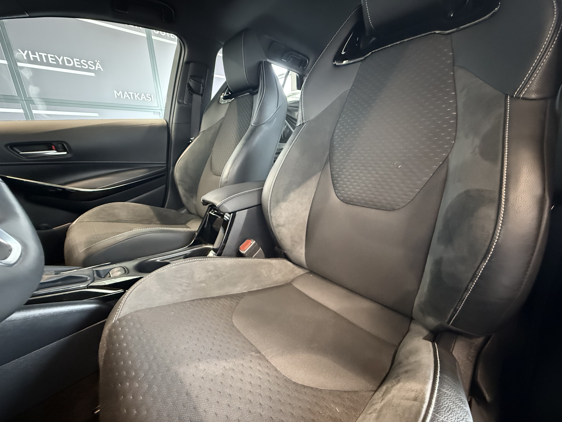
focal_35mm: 14
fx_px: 227
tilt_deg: -15.3
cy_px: 211
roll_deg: +1.9
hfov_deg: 102.1
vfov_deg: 85.7
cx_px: 281
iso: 1250
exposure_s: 1/33
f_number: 2.2
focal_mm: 2.22
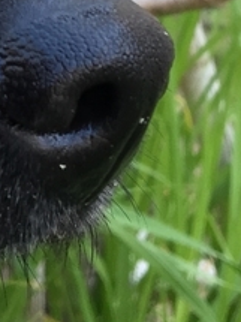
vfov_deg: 11.2
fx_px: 1505
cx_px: -100
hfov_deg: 9.0
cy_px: -298
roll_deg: -4.1
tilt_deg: -3.4
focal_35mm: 162
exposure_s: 1/120
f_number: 2.2
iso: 40
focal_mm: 4.15
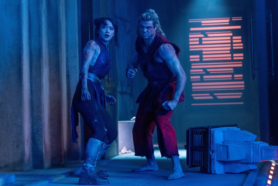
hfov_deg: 23.6
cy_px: 92
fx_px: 664
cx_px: 139
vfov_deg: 15.9
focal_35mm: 86
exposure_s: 1/320
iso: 2500
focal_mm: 85
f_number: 3.5
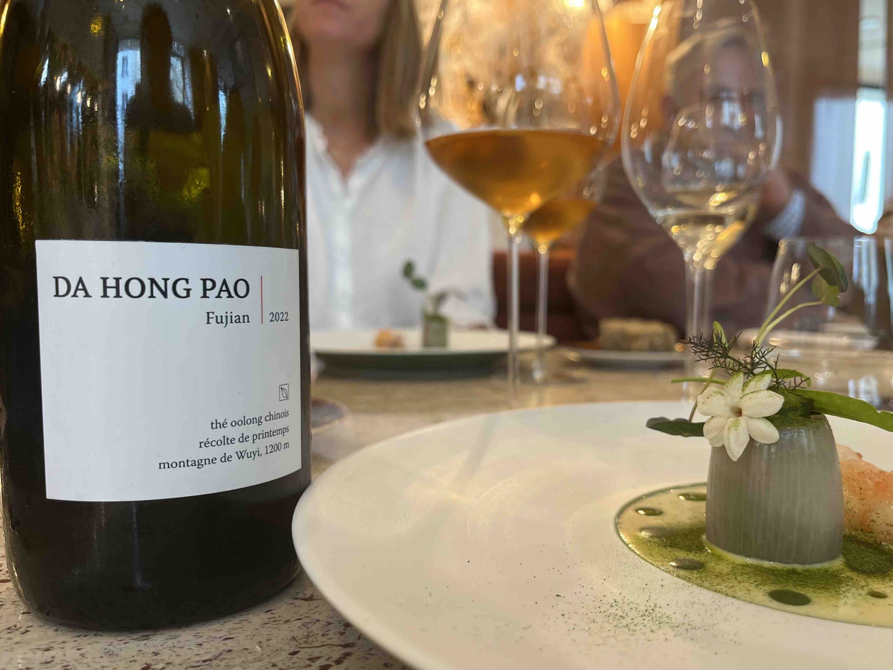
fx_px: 722
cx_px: 479
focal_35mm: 28
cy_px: 345
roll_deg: -0.2
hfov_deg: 63.4
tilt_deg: -3.8
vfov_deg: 49.7
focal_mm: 5.1
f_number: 1.6
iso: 160
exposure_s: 1/50
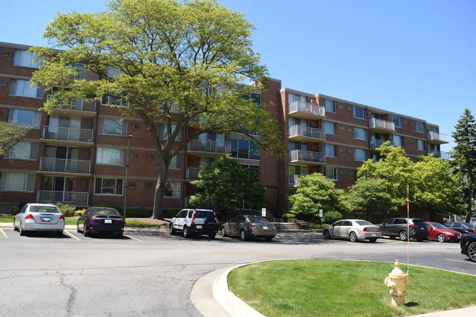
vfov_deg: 47.9
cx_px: 238
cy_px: 158
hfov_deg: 67.4
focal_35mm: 27
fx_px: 357
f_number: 7.1
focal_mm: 18
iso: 100
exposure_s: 1/200
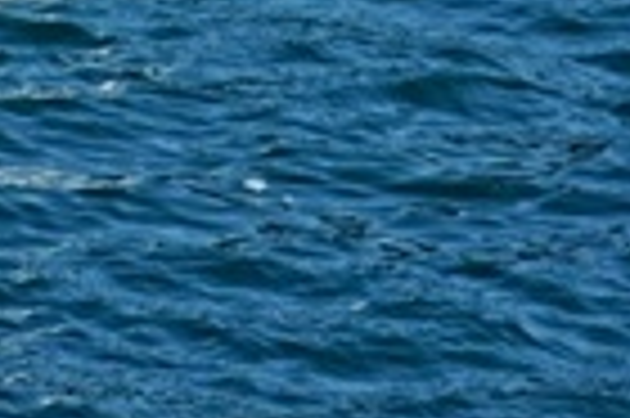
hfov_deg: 4.4
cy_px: -798
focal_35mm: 449
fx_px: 7848
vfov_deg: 3.0
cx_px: -1296
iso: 400
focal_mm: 70
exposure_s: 1/500
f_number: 11
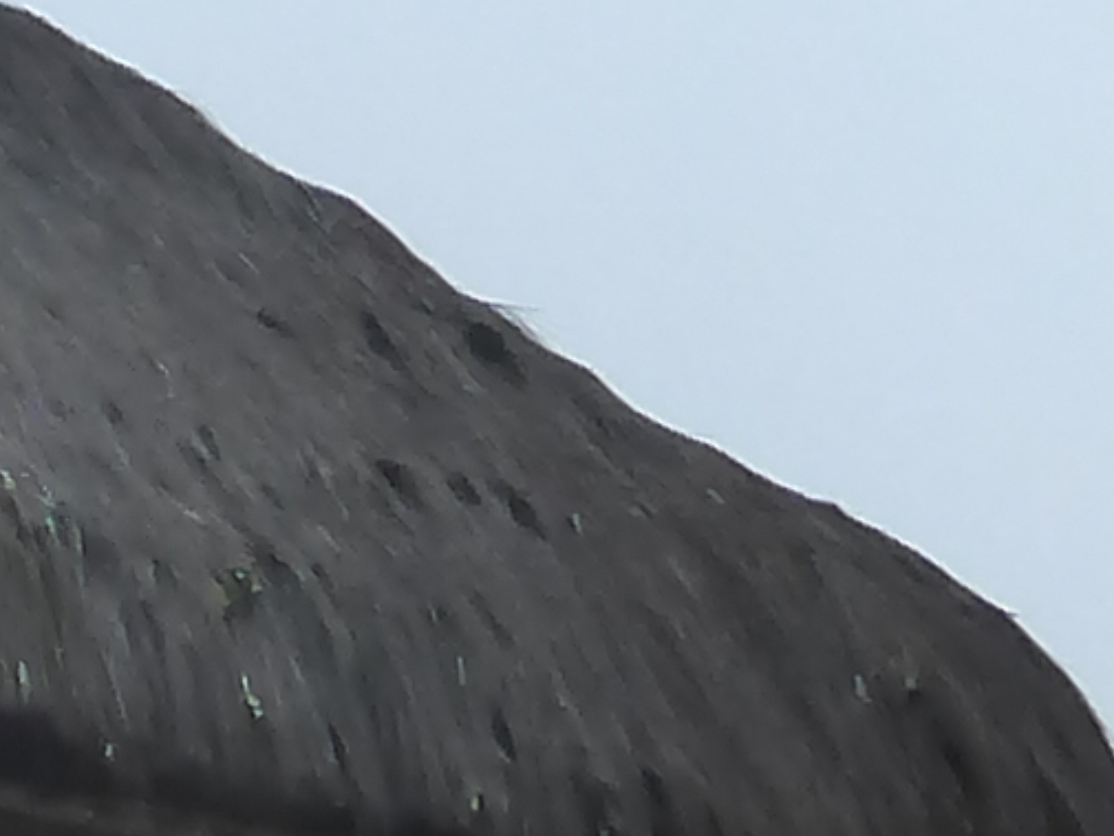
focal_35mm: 309
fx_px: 9946
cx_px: -904
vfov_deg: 4.8
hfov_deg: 6.3
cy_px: -404
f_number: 3.7
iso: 160
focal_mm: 6.7
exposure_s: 1/200
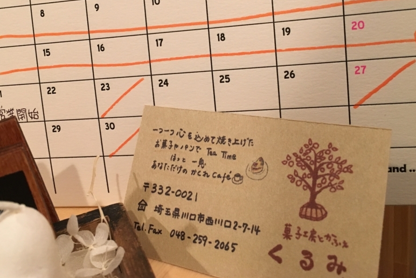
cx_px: 183
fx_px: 462
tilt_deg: -20.1
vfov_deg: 32.9
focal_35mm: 40
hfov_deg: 48.3
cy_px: 78
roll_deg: +8.6
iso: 125
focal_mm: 4.15
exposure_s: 1/30
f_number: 2.2
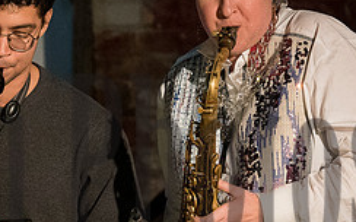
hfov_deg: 5.3
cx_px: 42
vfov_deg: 3.3
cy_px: 148
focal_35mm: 399
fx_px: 3868
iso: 6400
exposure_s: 1/200
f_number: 2.8
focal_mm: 102
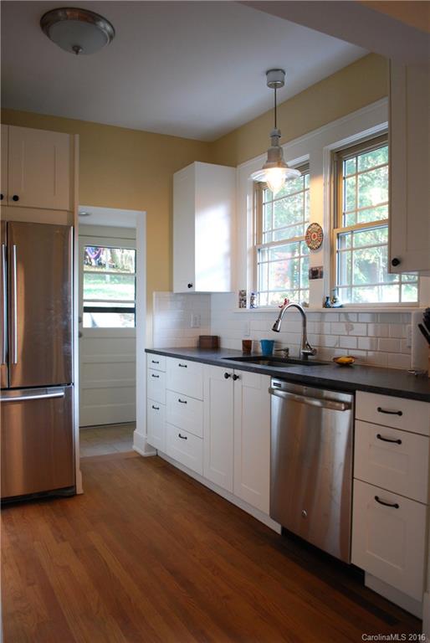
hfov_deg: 48.0
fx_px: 482
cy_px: 322
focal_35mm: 27
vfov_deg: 67.3
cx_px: 215
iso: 640
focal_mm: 18
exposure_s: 1/30
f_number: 3.5
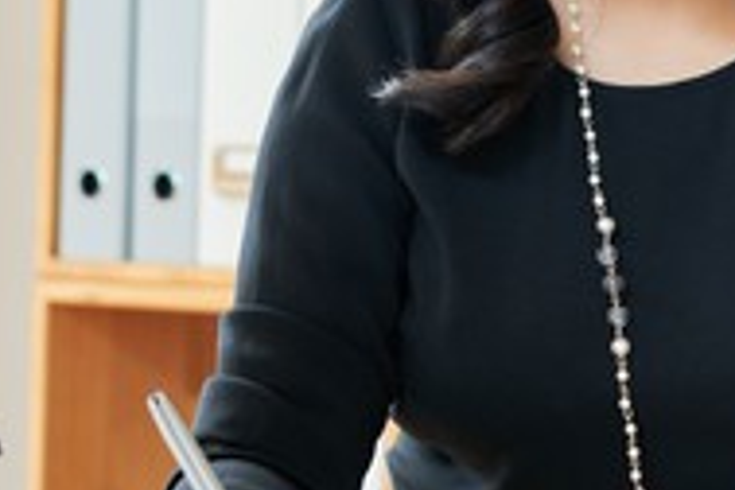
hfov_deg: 10.0
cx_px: 793
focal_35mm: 203
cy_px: 52
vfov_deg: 6.8
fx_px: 4144
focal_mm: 60
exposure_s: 1/250
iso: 640
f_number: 4
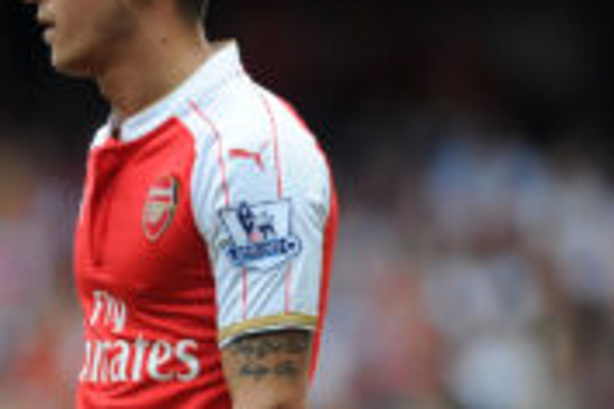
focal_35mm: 1691
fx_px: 28839
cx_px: -225
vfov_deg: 0.8
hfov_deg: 1.2
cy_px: 626
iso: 500
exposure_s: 1/640
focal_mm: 400
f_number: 4
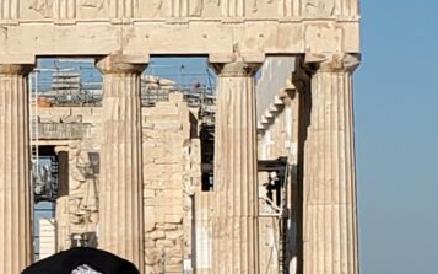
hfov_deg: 25.1
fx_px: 943
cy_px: 242
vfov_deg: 16.3
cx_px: 22
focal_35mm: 79
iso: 50
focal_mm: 4.3
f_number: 2.4
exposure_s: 1/3109
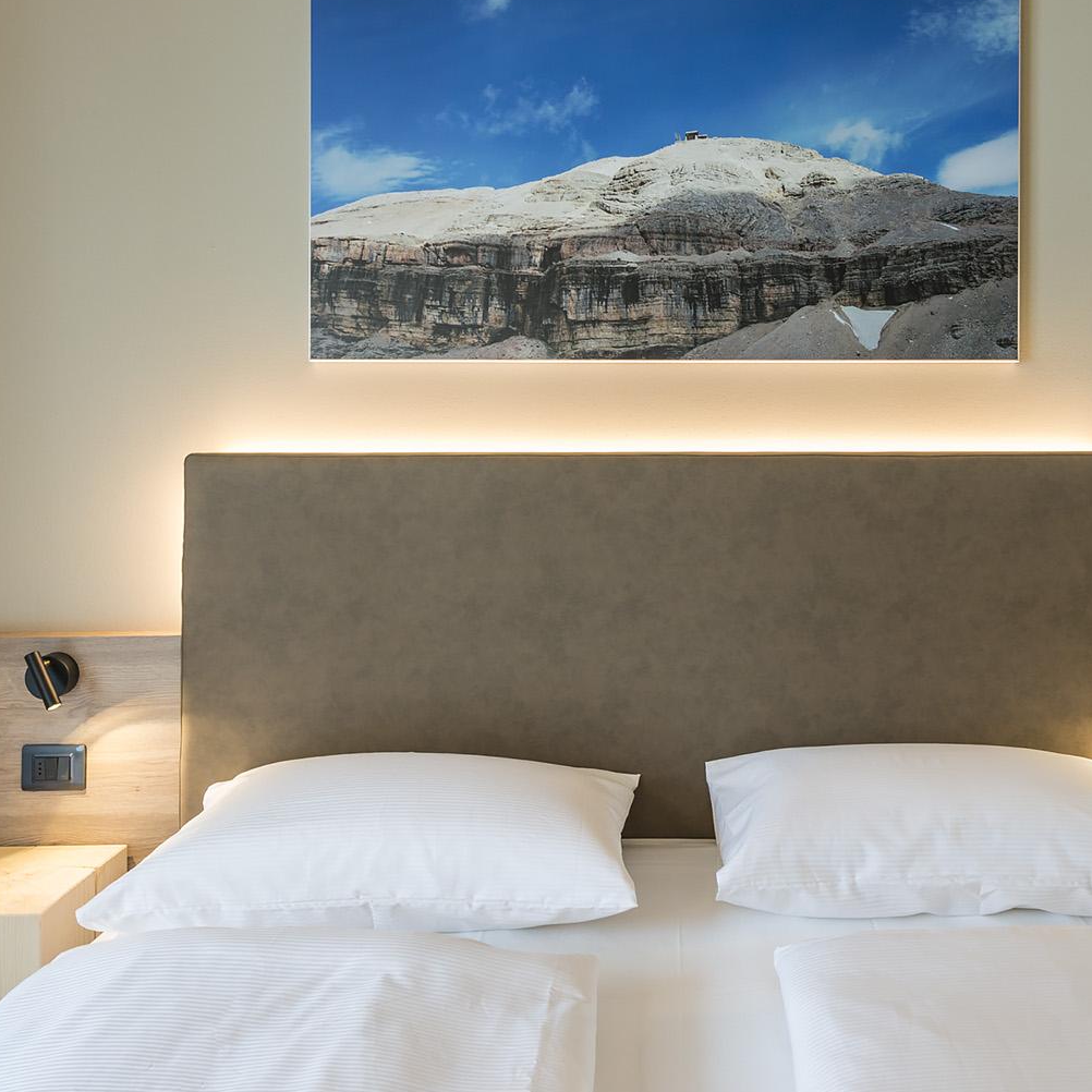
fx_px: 1035
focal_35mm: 29
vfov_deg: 55.5
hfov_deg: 54.3
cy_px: 481
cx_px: 743
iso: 640
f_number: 5
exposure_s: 1/15
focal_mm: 19
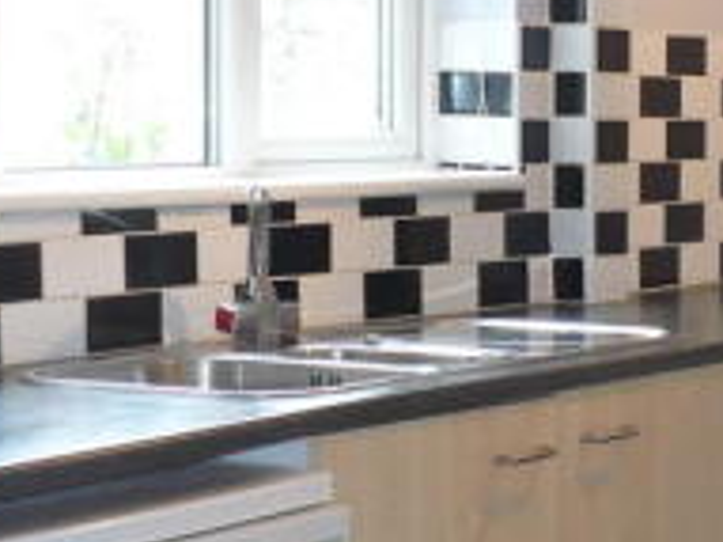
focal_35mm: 113
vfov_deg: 13.1
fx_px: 2359
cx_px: 804
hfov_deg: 16.9
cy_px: 343
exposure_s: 1/40
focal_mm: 6.1
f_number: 2.8
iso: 200
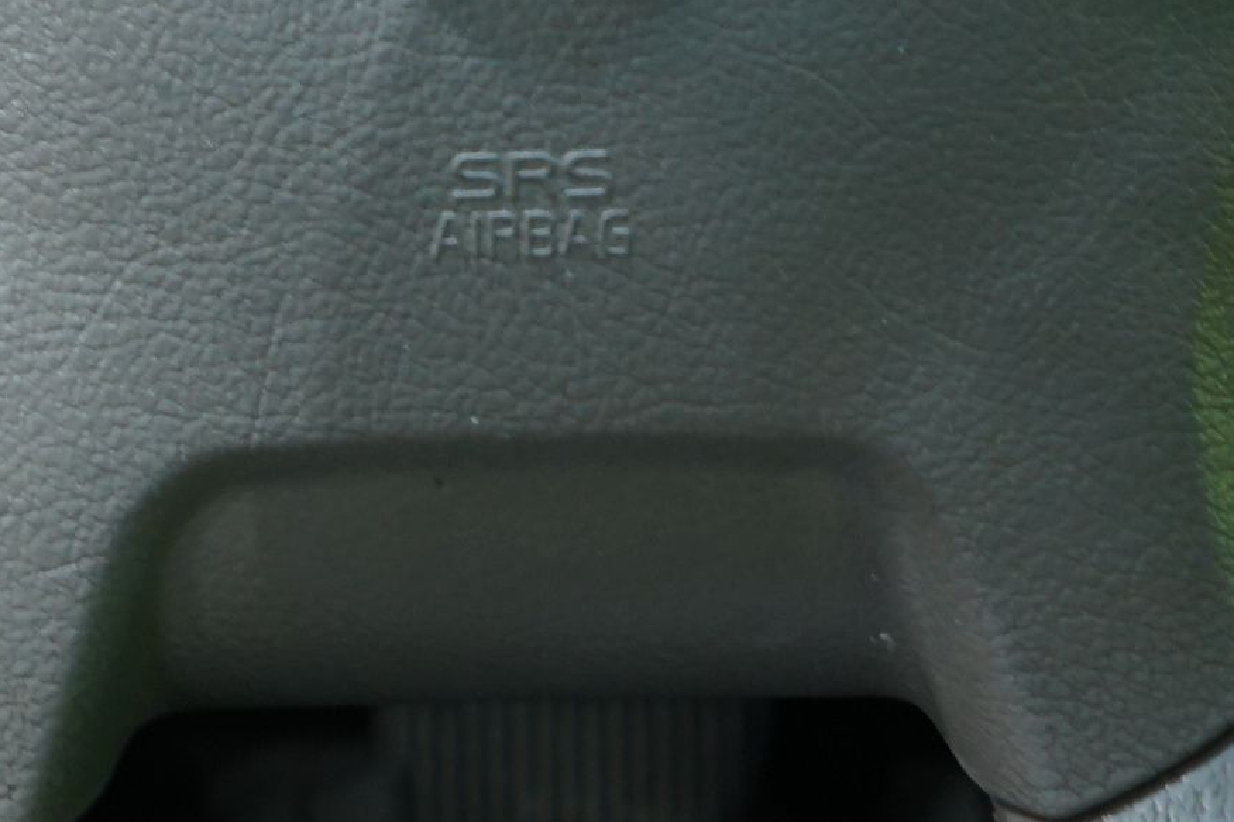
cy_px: -255
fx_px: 3701
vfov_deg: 12.3
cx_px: 571
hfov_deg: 18.9
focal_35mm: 108
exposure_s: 1/20
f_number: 4.5
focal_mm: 24
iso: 800
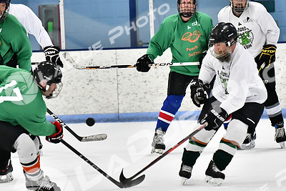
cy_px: 126
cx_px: 170
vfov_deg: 4.9
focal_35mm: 283
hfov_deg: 7.3
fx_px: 2249
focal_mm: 130
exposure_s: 1/1600
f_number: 2.8
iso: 6400
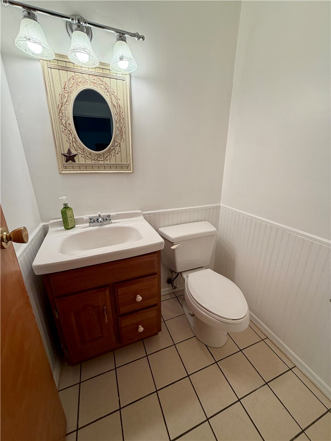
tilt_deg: -18.1
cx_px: 166
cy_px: 220
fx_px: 178
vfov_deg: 102.1
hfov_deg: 85.7
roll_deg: +0.4
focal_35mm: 14
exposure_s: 1/120
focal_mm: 2.22
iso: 80
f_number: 2.2
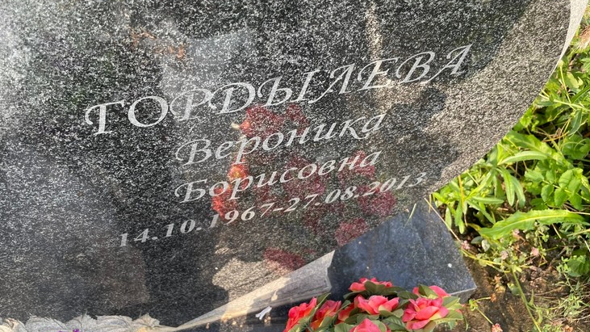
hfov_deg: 62.5
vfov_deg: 37.7
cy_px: 141
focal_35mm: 31
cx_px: 271
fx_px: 485
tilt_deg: -52.7
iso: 32
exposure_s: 1/190
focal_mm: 4.2
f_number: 1.6
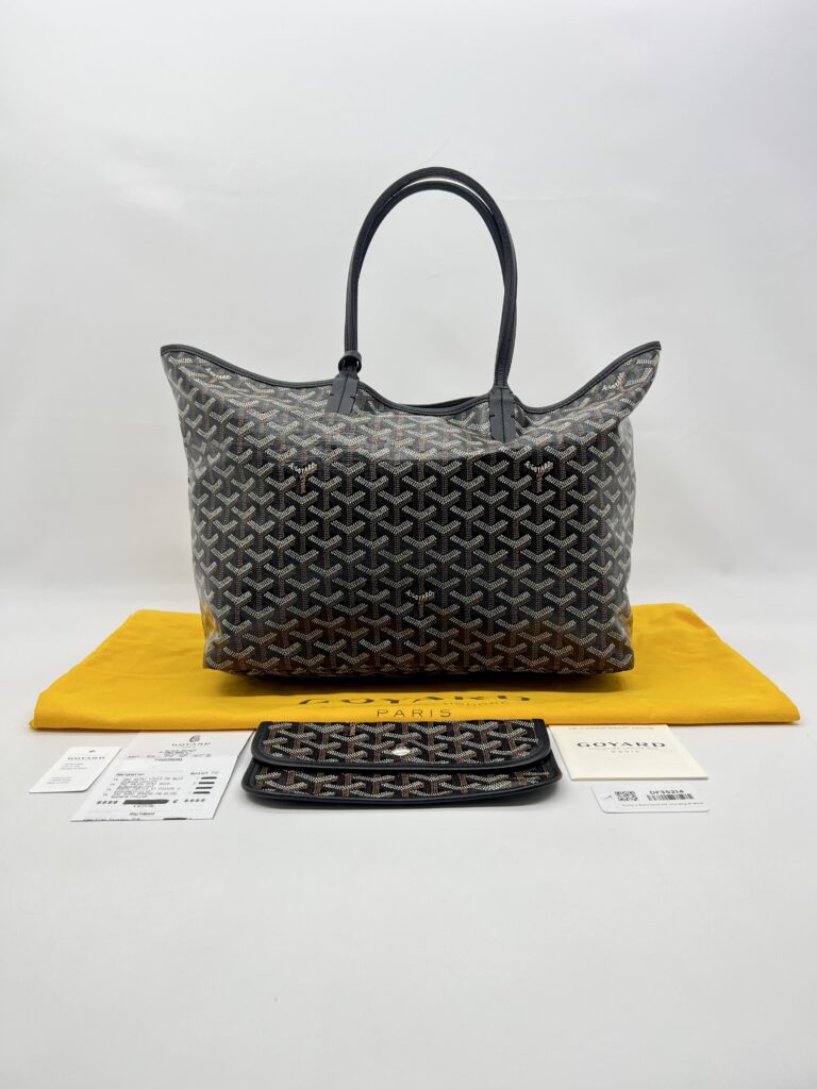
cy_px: 544
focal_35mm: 26
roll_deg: +0.4
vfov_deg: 67.3
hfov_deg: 53.1
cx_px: 408
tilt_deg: -9.5
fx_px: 818
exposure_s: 1/111
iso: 32
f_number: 1.5
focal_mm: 5.7
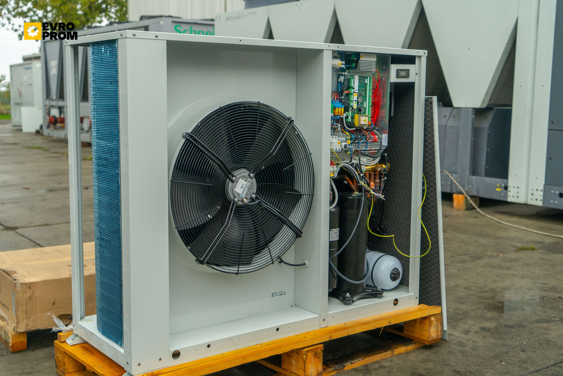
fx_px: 688
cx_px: 282
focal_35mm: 44
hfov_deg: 44.5
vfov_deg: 30.5
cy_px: 188
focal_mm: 44
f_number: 5
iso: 400
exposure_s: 1/125
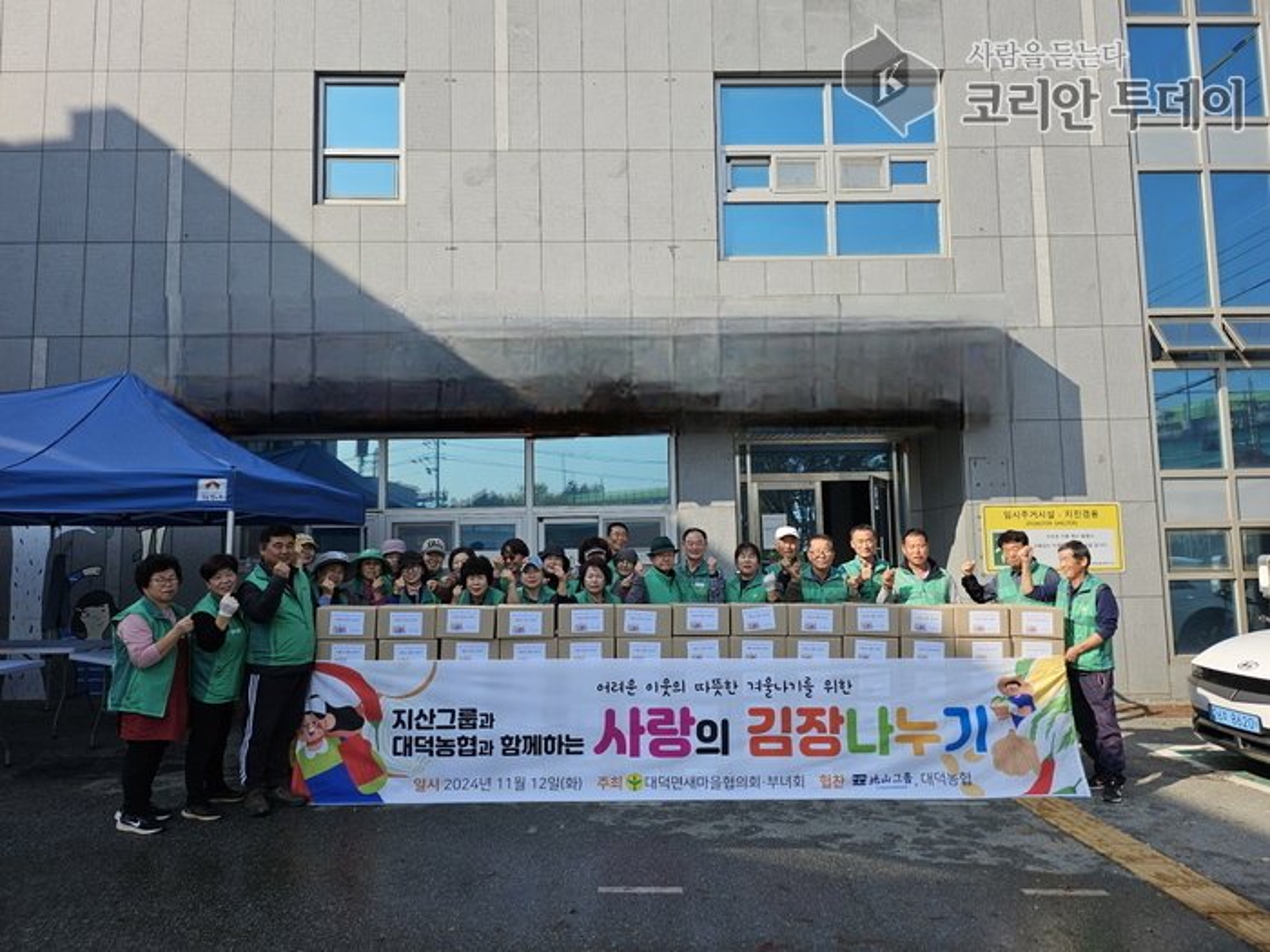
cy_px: 476
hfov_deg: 71.6
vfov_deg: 56.8
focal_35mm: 24
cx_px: 635
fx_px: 881
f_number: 1.8
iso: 50
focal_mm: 5
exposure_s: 1/3333
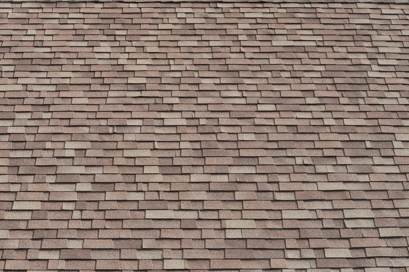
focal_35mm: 106
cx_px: 203
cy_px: 137
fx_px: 1204
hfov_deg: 19.3
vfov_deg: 12.9
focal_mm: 70
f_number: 8
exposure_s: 1/250
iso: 140
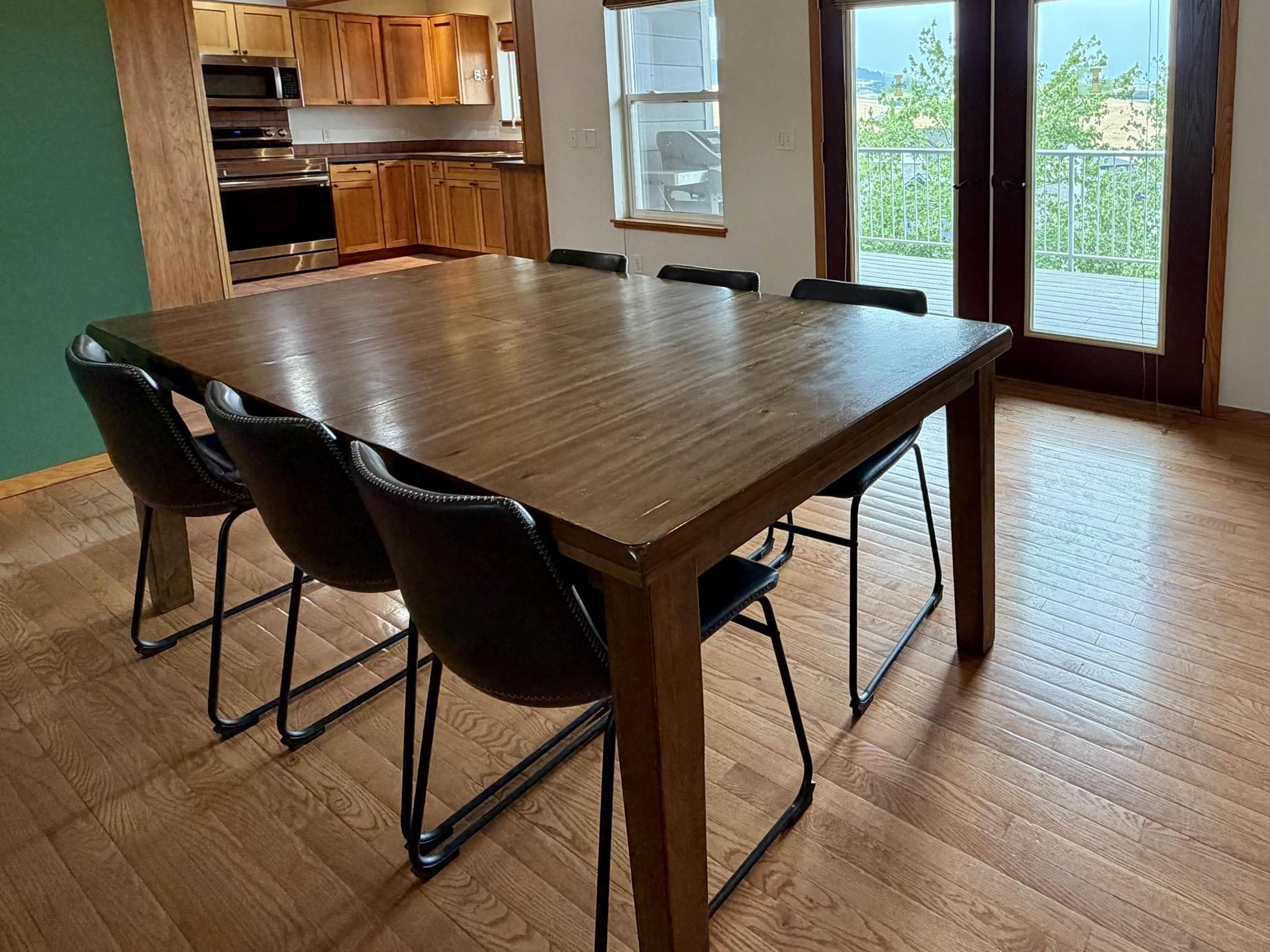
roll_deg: +1.2
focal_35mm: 22
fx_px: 807
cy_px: 230
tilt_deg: -9.1
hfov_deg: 73.2
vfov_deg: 57.7
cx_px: 883
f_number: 2.2
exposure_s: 1/120
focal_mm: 2.22
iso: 200
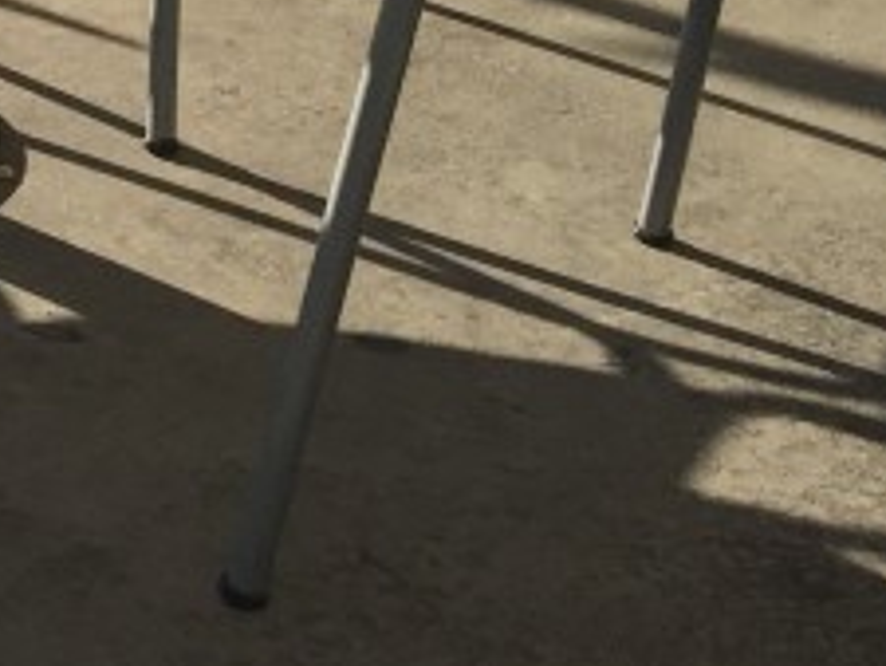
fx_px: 3380
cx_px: -567
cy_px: -536
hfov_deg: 13.7
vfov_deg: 10.6
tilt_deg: -10.5
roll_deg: -1.4
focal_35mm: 132
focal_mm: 4.15
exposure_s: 1/1980
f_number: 2.2
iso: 32
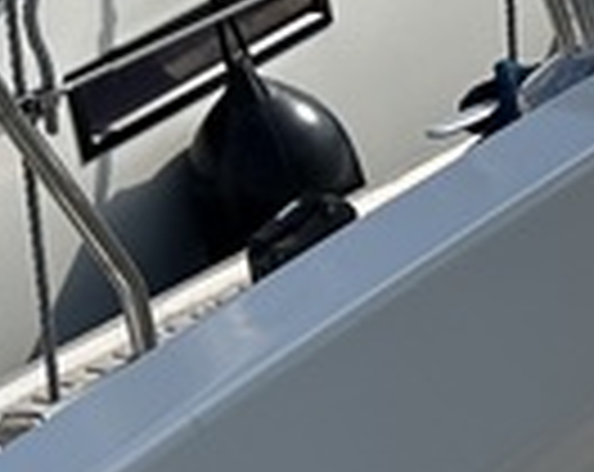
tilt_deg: -22.4
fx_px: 3280
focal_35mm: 187
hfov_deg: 8.9
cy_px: 112
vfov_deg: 8.2
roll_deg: +4.4
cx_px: 1642
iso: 50
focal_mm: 5.7
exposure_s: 1/5587
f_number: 1.5
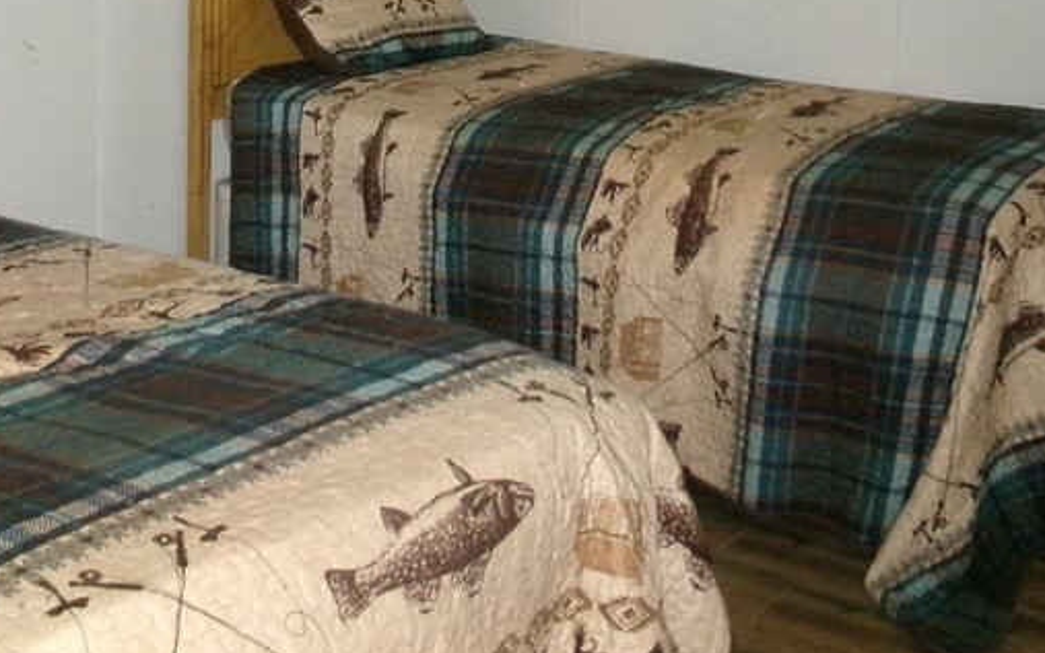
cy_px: -95
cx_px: 534
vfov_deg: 20.5
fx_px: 1709
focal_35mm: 60
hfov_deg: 34.0
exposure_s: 1/34
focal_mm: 5.1
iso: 800
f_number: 3.9
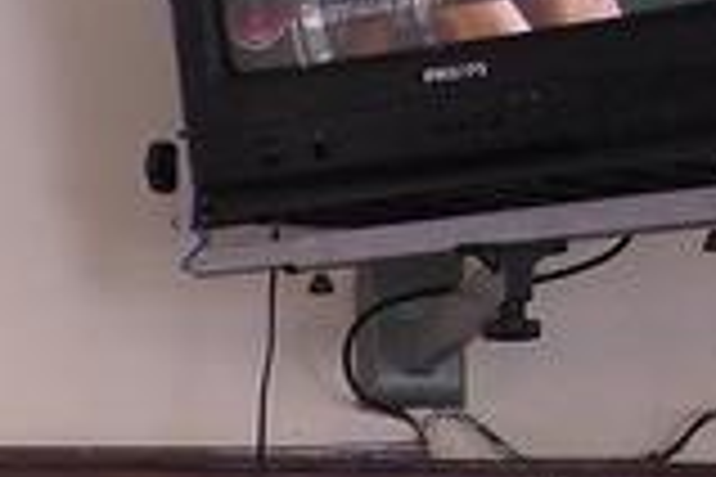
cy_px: 1048
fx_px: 3162
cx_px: -693
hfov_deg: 11.7
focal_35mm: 159
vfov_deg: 8.1
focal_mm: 7.9
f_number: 2.8
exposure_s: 1/100
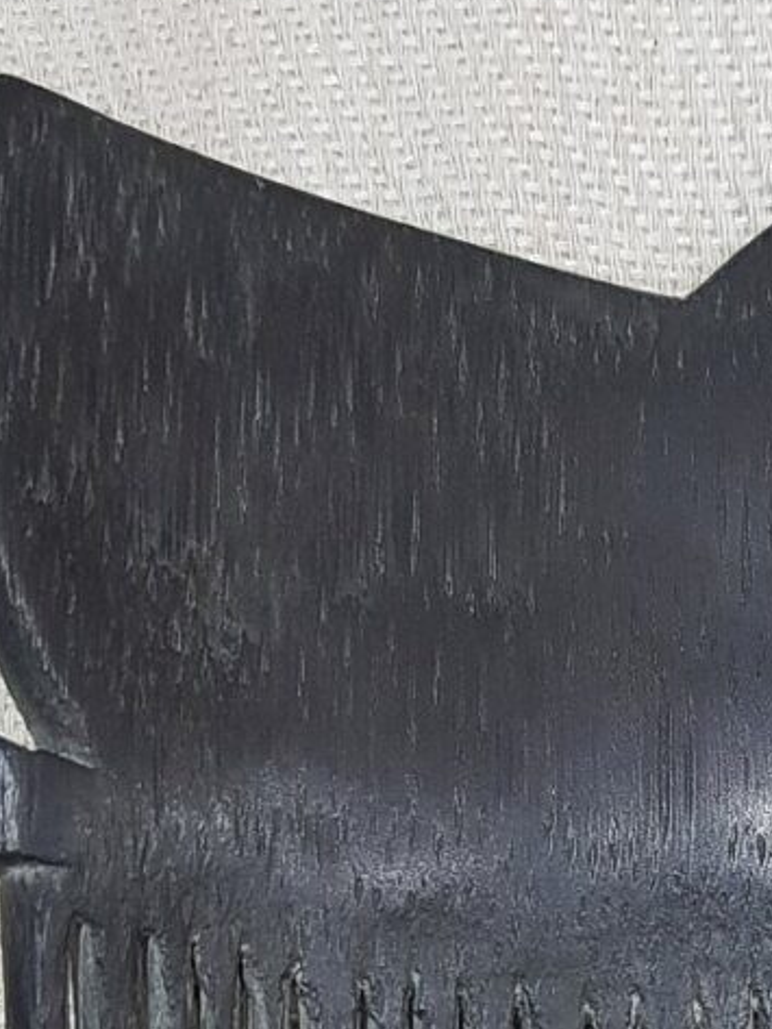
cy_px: 959
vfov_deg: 28.1
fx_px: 1962
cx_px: 789
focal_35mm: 66
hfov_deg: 21.4
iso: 250
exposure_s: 1/50
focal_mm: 4.3
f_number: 1.7
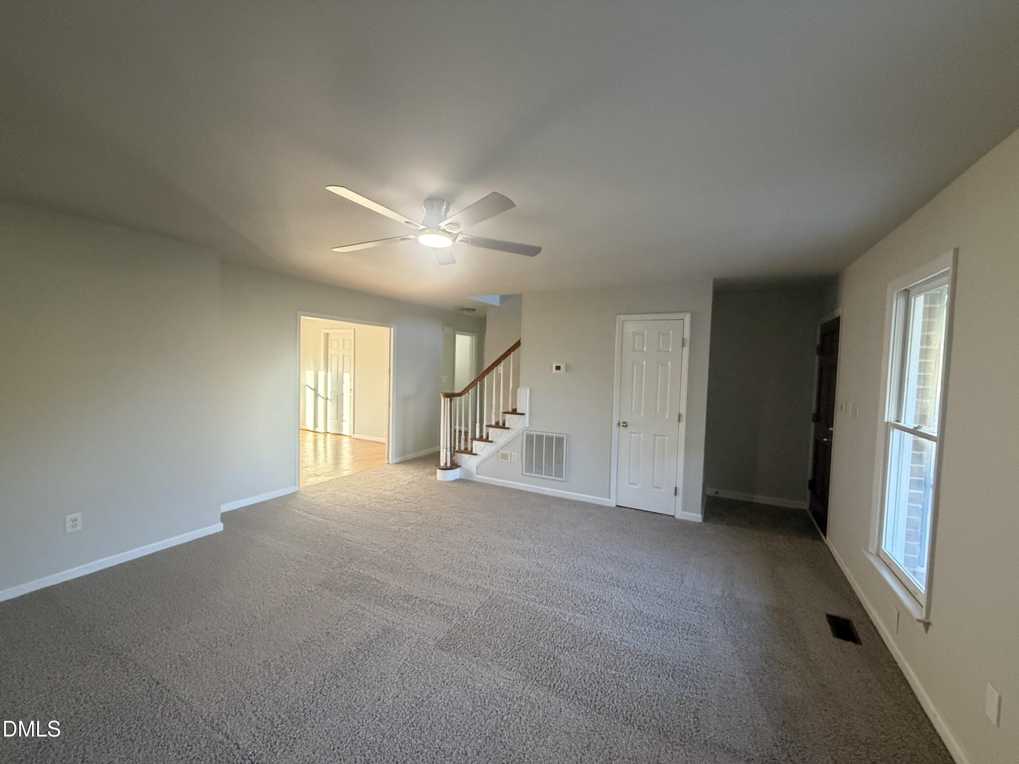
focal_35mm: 14
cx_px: 510
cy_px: 382
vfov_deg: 85.7
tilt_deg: -2.6
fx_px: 412
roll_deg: -1.8
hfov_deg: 102.1
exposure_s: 1/67
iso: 320
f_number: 2.2
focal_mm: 2.22
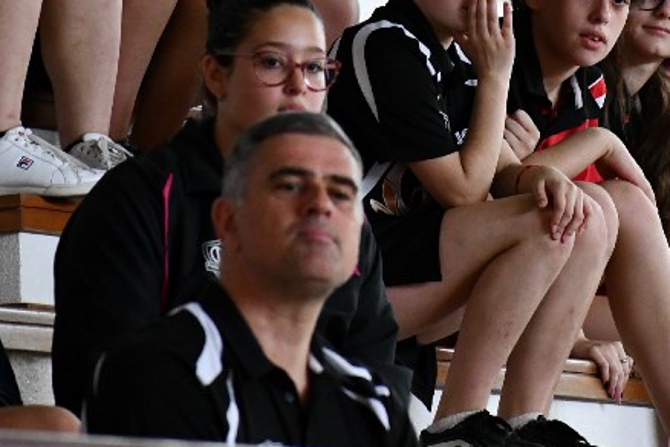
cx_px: 451
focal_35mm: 666
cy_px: 0
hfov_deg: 3.1
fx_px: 12394
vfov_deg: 2.1
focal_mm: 190
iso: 3200
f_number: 5.3
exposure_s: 1/500
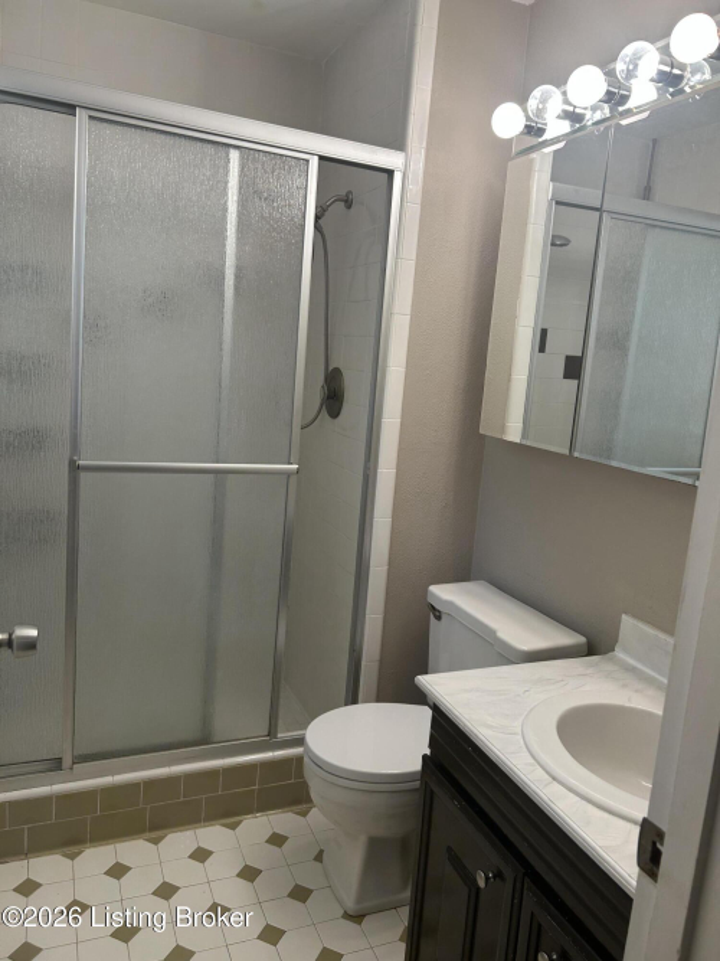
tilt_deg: -8.5
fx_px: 721
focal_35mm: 26
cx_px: 360
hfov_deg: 53.0
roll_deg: -4.3
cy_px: 480
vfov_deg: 67.3
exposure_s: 1/120
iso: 64
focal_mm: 5.7
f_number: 1.5
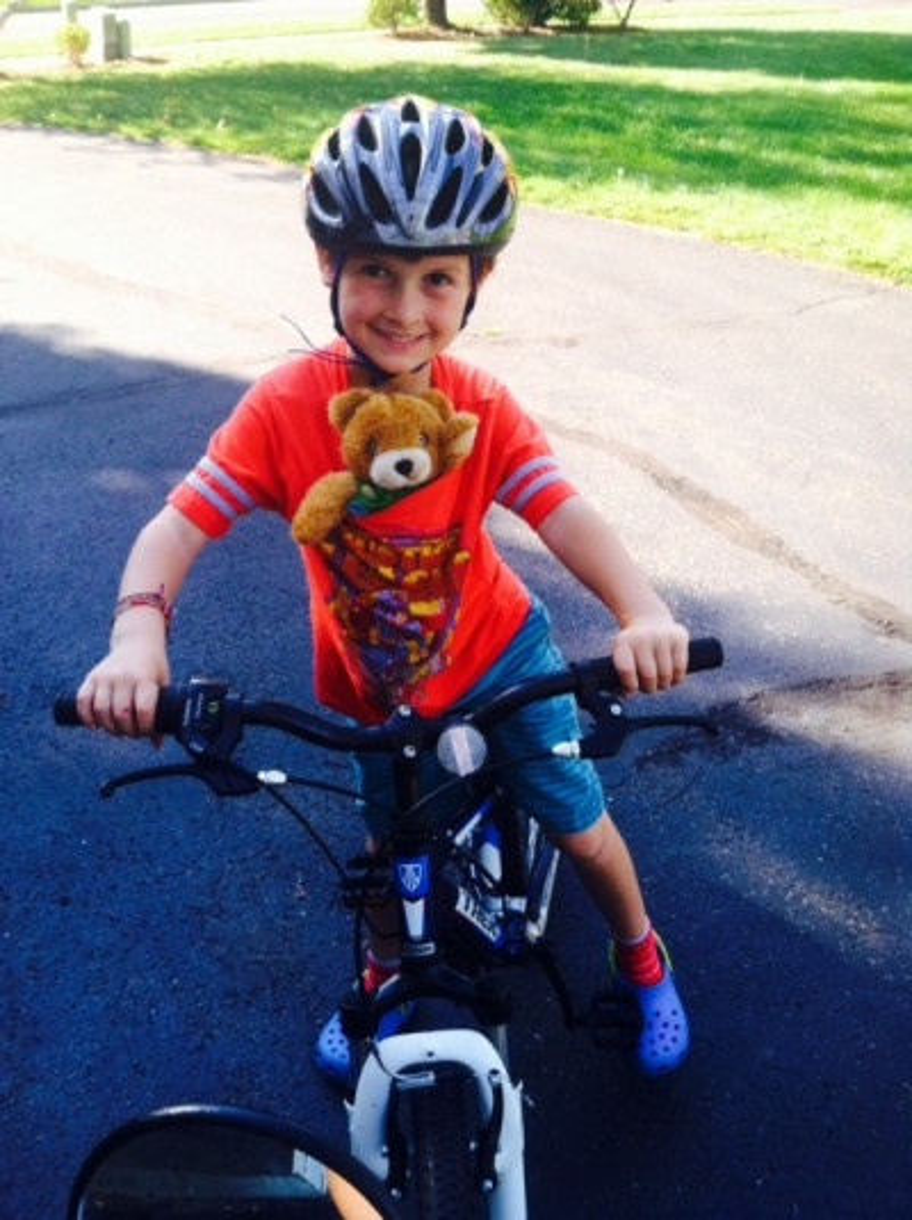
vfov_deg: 52.7
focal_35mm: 35
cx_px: 456
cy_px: 610
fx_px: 1232
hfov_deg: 40.6
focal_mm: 3.85
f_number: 2.8
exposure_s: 1/159
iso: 80
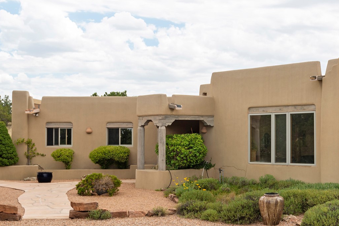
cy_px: 131
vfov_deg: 20.6
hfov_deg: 29.5
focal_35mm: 66
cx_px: 290
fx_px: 621
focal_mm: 31
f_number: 11
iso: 140
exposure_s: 1/125
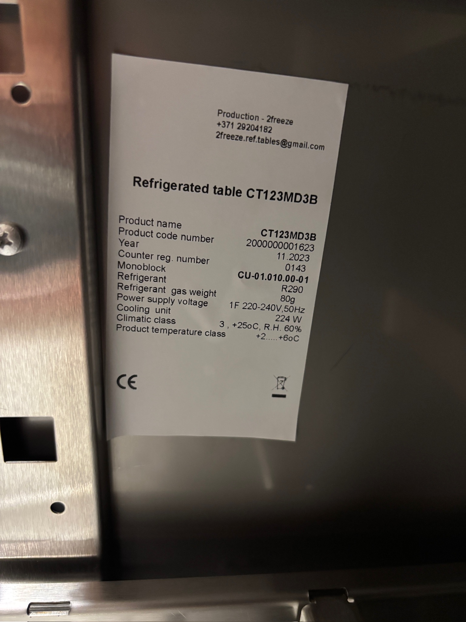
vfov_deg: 67.3
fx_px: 467
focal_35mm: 26
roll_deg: -2.2
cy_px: 311
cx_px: 233
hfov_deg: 53.1
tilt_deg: -18.0
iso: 500
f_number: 1.6
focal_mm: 5.96
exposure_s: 1/25
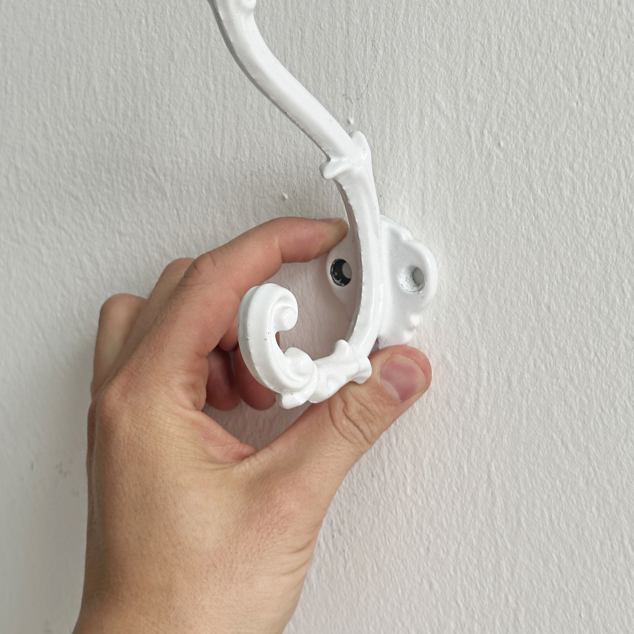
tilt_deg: -1.9
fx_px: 1409
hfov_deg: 25.4
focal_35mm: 68
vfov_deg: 25.2
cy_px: 218
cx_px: 308
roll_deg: +3.4
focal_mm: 6.86
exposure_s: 1/612
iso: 64
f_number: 1.78
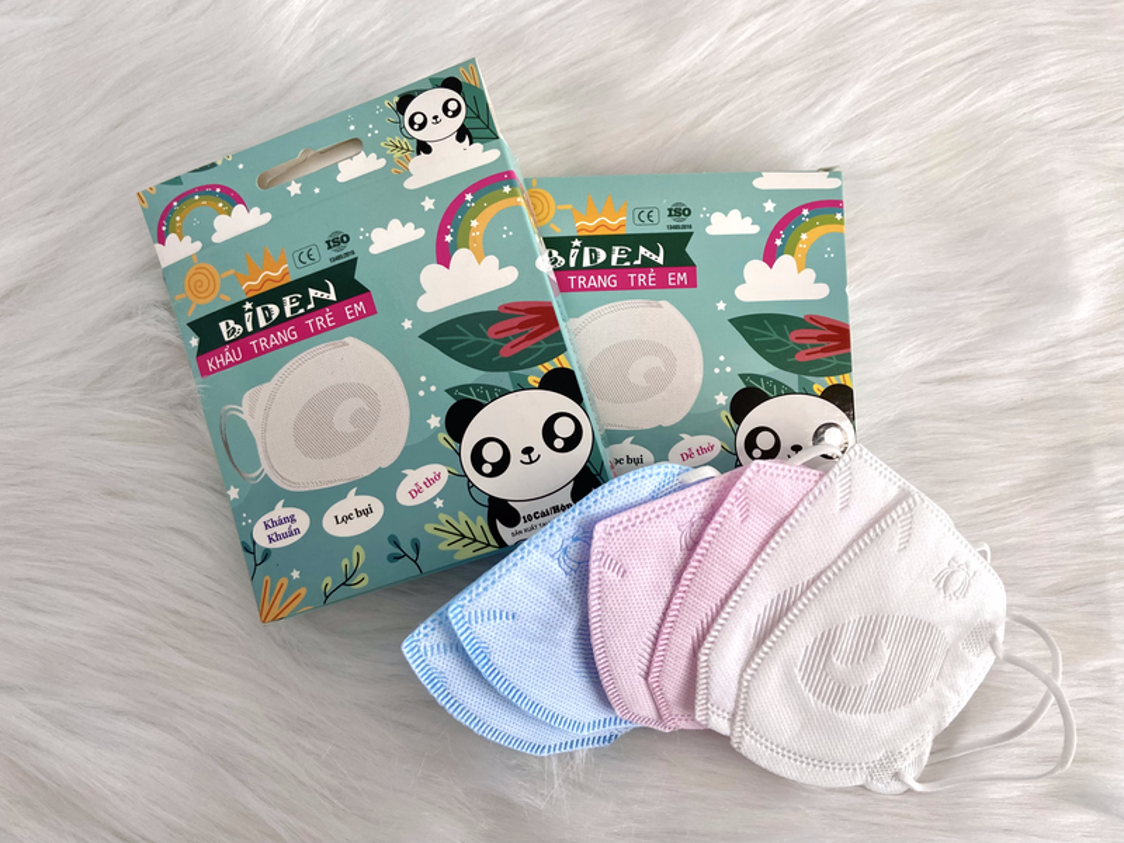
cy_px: 422
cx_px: 562
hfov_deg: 67.3
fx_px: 844
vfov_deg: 53.1
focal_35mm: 26
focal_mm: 4.25
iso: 100
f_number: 1.8
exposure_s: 1/121
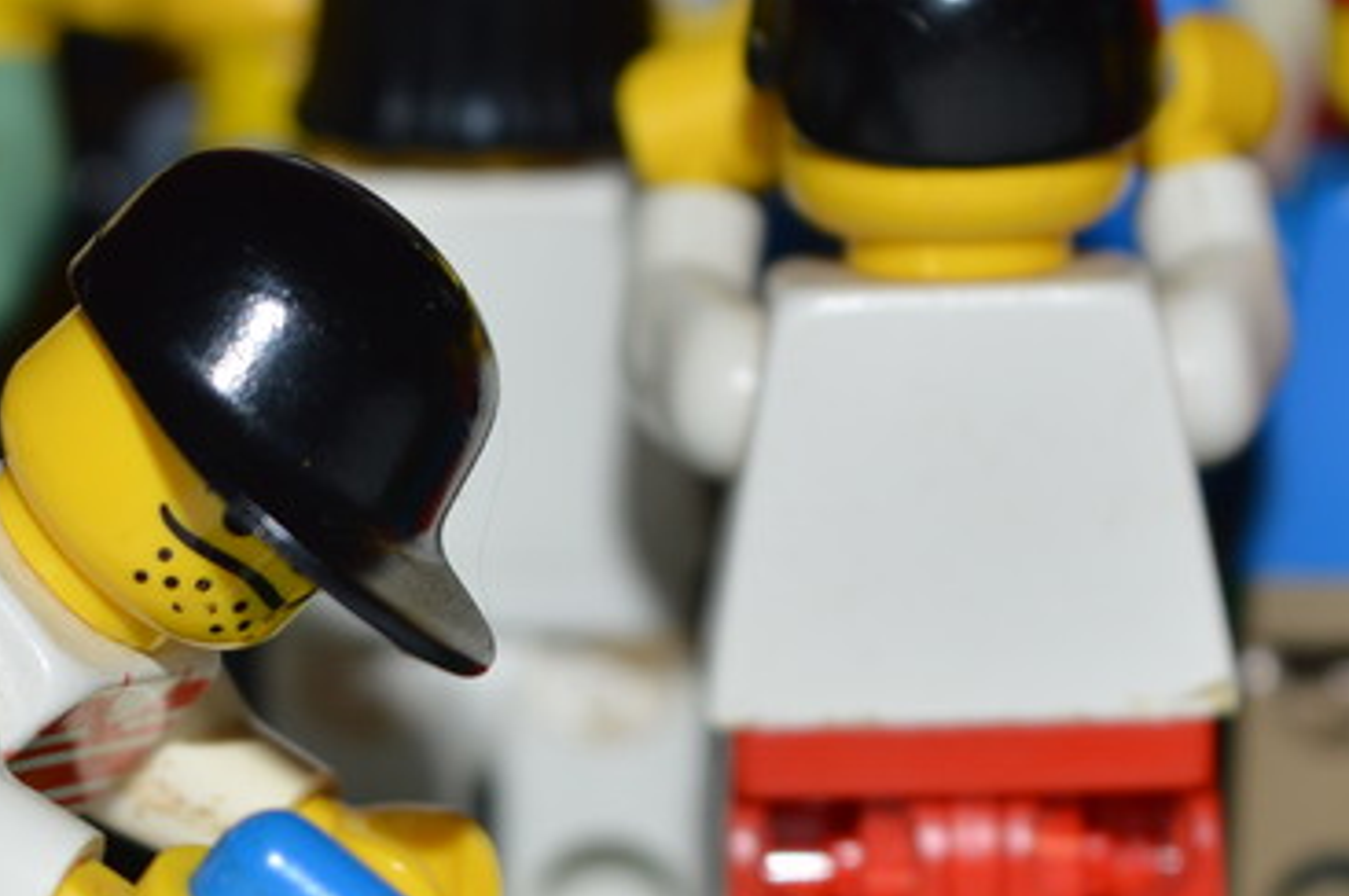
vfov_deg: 6.8
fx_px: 7571
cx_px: 334
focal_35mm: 202
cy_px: 683
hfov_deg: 10.2
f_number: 8
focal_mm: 55
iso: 100
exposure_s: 1/60
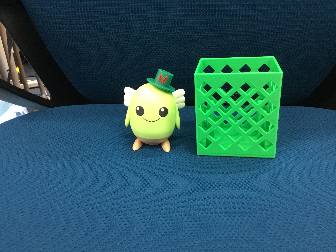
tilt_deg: -26.0
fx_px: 301
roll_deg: +2.1
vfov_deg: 45.4
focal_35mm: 31
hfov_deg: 58.4
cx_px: 168
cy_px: 126
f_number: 2.4
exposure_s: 1/24
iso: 200
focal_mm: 3.3
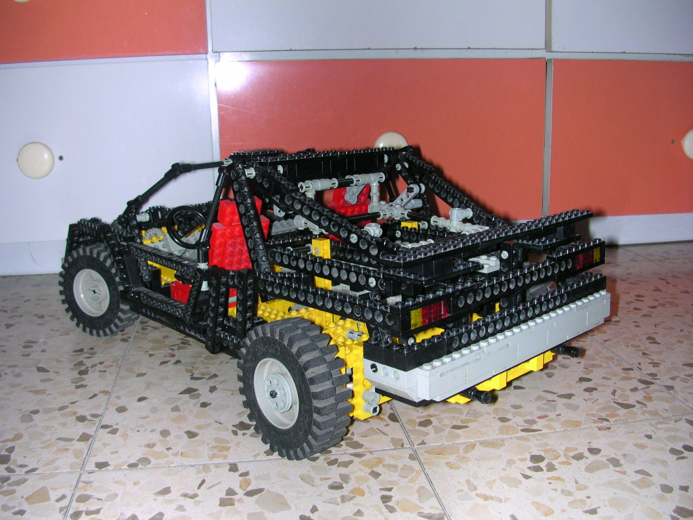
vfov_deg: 38.7
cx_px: 346
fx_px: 741
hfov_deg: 50.1
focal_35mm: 37
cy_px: 260
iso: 100
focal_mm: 5.6
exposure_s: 1/60
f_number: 2.7
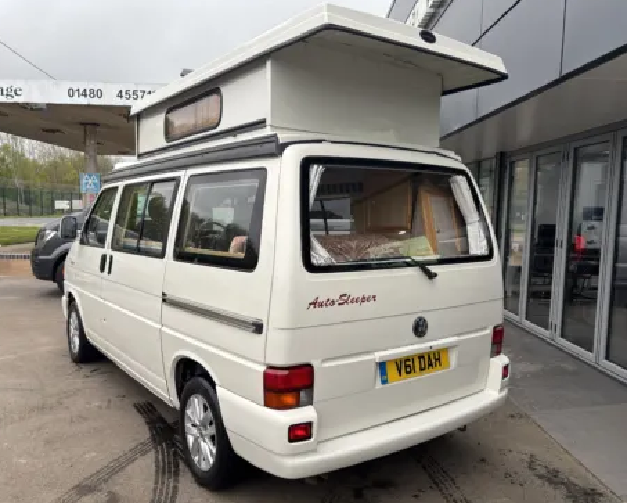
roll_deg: -1.5
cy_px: 256
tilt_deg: -5.9
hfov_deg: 62.2
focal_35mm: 28
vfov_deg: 51.6
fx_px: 520
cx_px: 325
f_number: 1.6
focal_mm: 5.96
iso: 50
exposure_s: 1/393
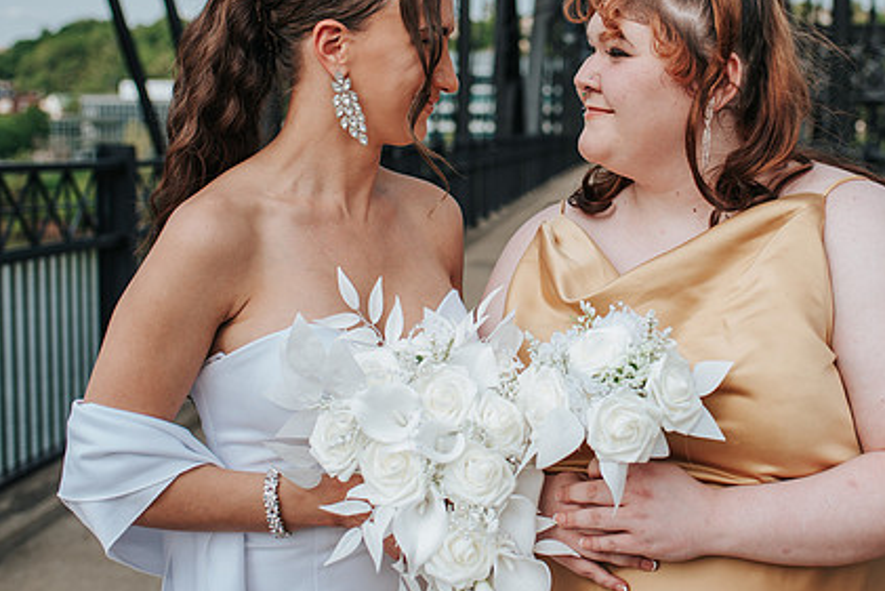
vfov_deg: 25.4
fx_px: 1303
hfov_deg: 37.2
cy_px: 182
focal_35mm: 53
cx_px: 569
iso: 100
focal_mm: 35
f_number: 3.2
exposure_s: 1/1000
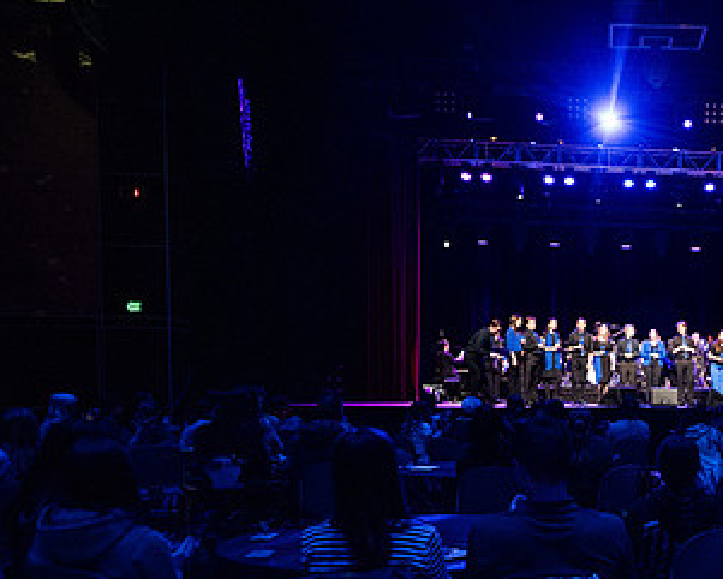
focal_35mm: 44
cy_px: 444
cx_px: 675
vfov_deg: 33.4
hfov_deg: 38.5
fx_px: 942
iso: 8000
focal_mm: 24
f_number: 2.8
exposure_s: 1/320
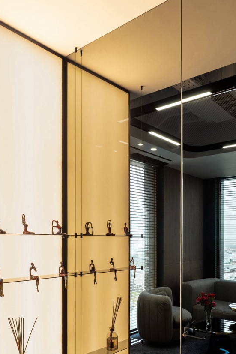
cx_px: 164
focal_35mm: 32
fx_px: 314
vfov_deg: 57.1
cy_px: 243
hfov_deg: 40.5
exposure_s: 1/100
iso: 100
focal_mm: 11
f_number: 8
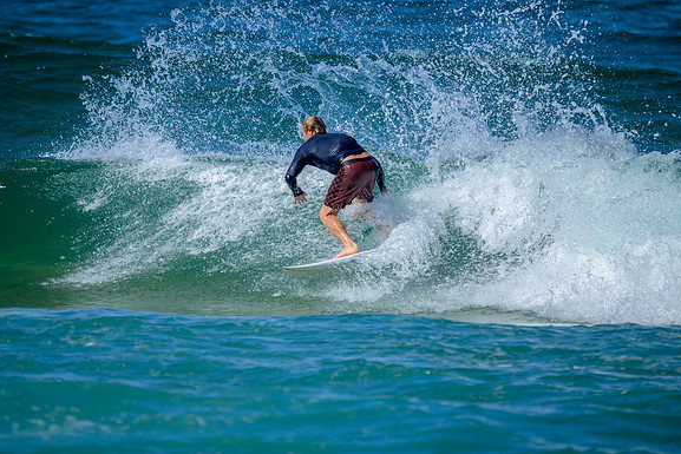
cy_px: 227
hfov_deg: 2.6
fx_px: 15212
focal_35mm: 804
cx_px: 340
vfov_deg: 1.7
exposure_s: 1/2500
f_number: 6.3
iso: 280
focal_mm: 800
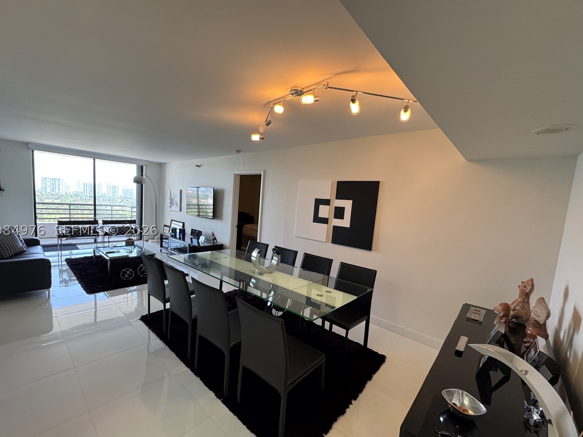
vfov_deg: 81.7
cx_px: 277
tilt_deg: -6.5
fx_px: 253
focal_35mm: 15
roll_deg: -4.6
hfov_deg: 98.1
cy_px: 230
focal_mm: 2.22
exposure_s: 1/120
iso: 200
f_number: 2.2
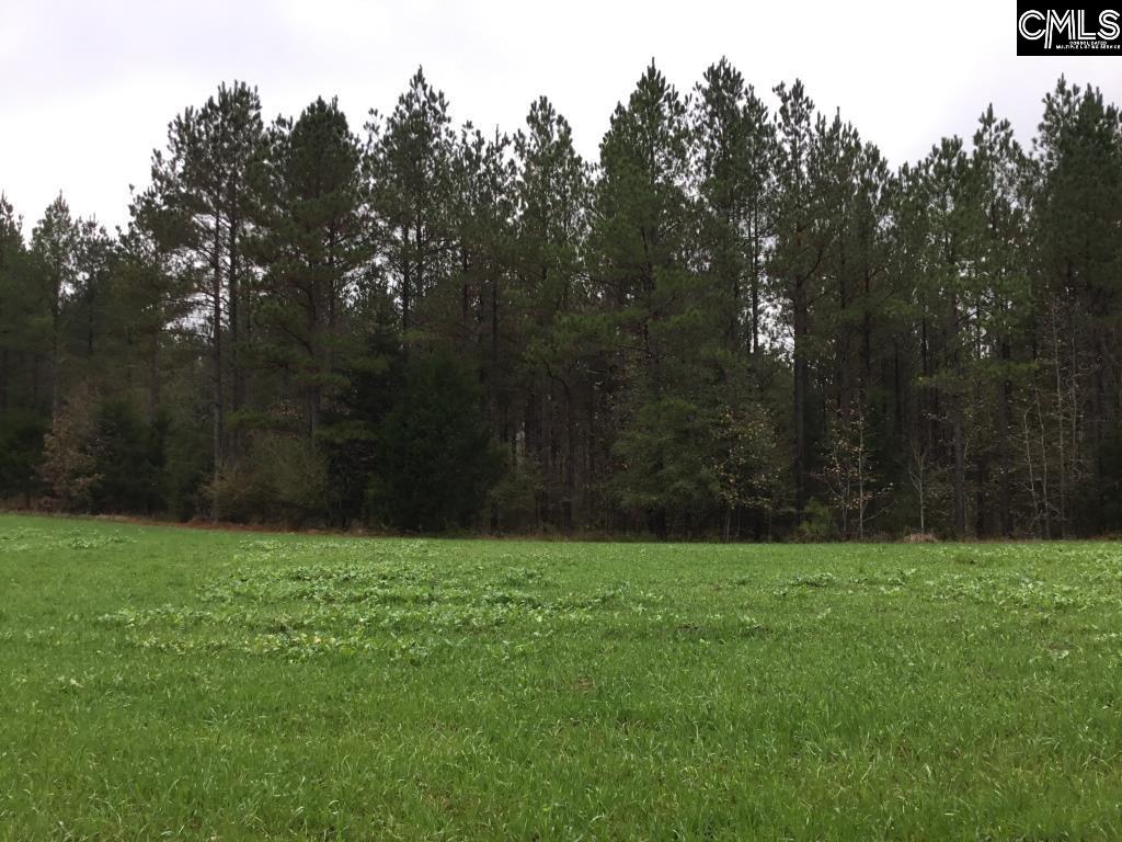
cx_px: 561
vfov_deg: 45.4
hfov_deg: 58.4
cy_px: 421
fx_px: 1005
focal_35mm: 31
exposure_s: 1/332
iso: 25
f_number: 2.4
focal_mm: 3.3
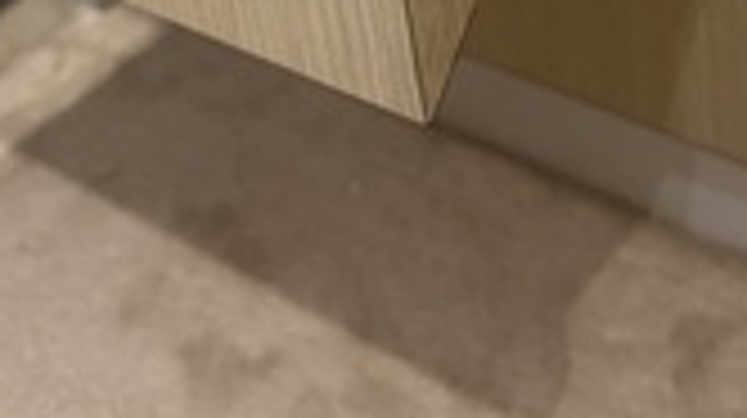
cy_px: -299
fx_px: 1425
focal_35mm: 72
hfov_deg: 28.7
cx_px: 610
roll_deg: +7.4
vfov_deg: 14.9
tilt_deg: -25.2
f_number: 1.78
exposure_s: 1/60
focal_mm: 6.76
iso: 320
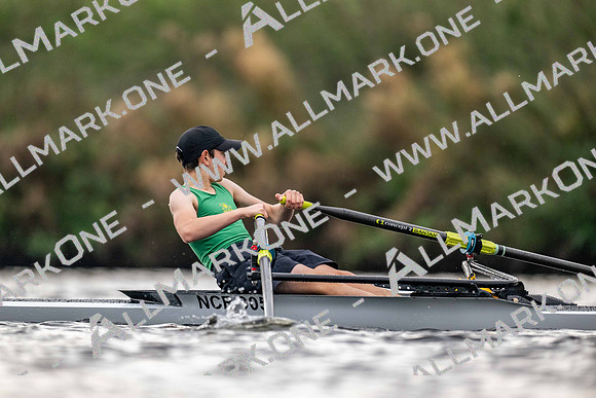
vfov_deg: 2.3
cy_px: 199
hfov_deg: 3.4
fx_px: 9935
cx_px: 298
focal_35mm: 600
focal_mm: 600
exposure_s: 1/2500
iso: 2800
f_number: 4
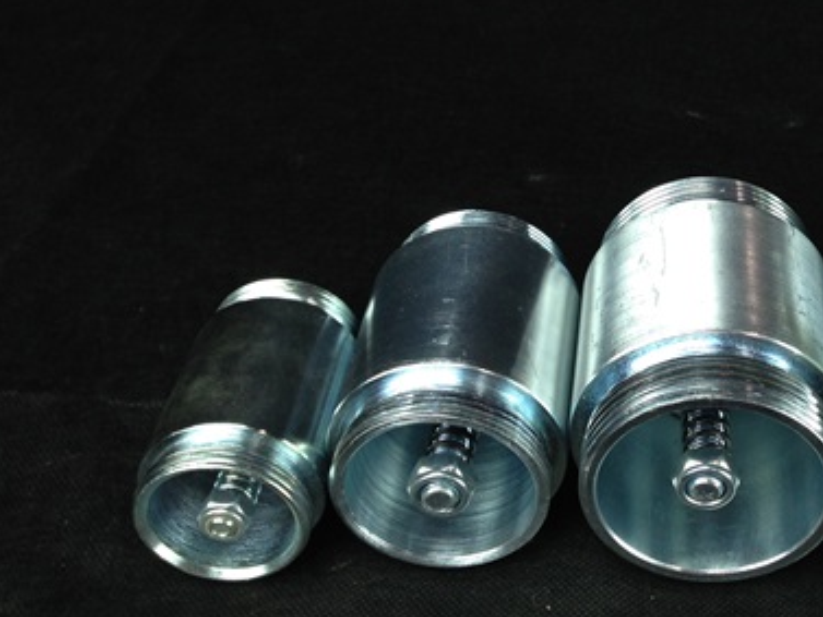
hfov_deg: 33.1
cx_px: 683
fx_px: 1332
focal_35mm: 56
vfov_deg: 25.8
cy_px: 146
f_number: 2.4
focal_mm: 4.12
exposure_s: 1/20
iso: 50
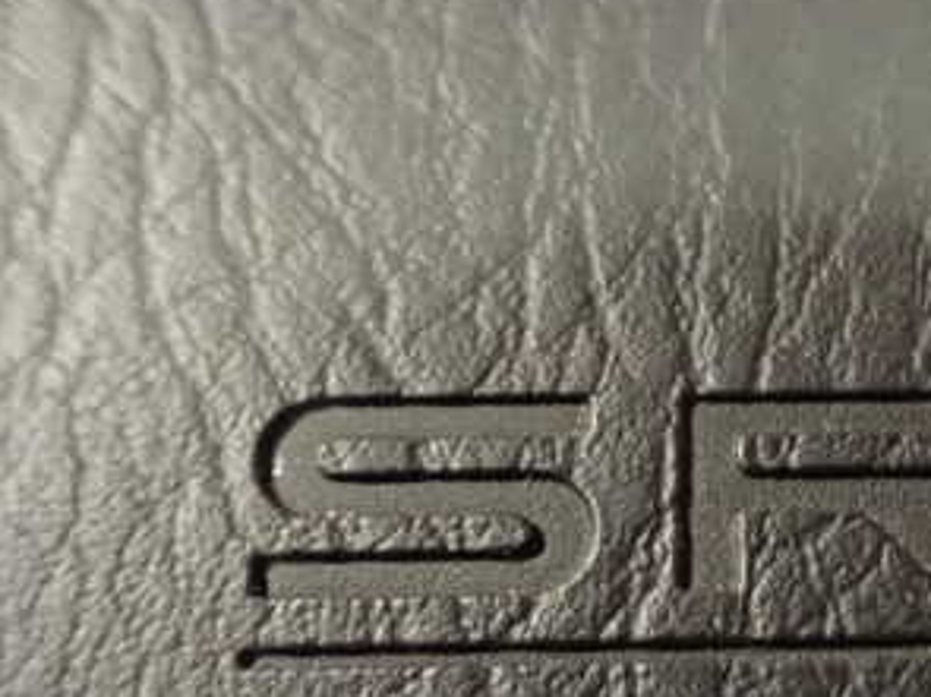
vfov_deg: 23.6
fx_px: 1640
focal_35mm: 61
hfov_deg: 29.9
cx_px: 890
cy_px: 561
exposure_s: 1/25
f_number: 2.3
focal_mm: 5.4
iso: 1600
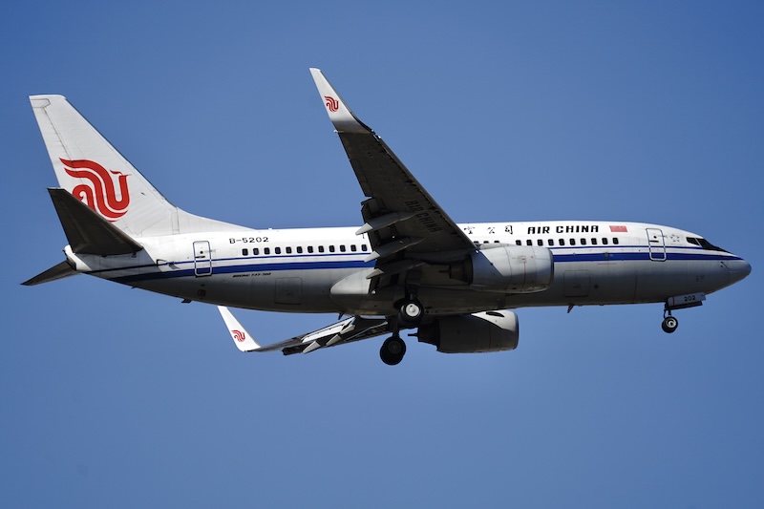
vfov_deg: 5.9
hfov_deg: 8.8
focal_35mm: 234
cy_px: 254
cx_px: 382
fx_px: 4965
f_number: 5.6
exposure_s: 1/1250
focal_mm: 234
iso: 125
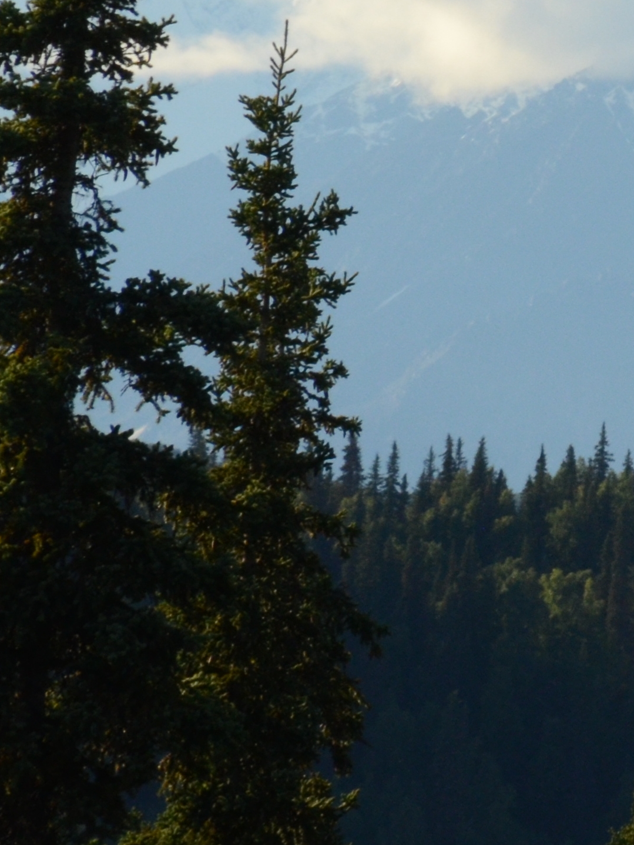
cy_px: -36
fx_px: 16853
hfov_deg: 2.1
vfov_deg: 2.9
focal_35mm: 690
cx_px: 1331
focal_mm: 140
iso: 800
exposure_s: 1/500
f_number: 16
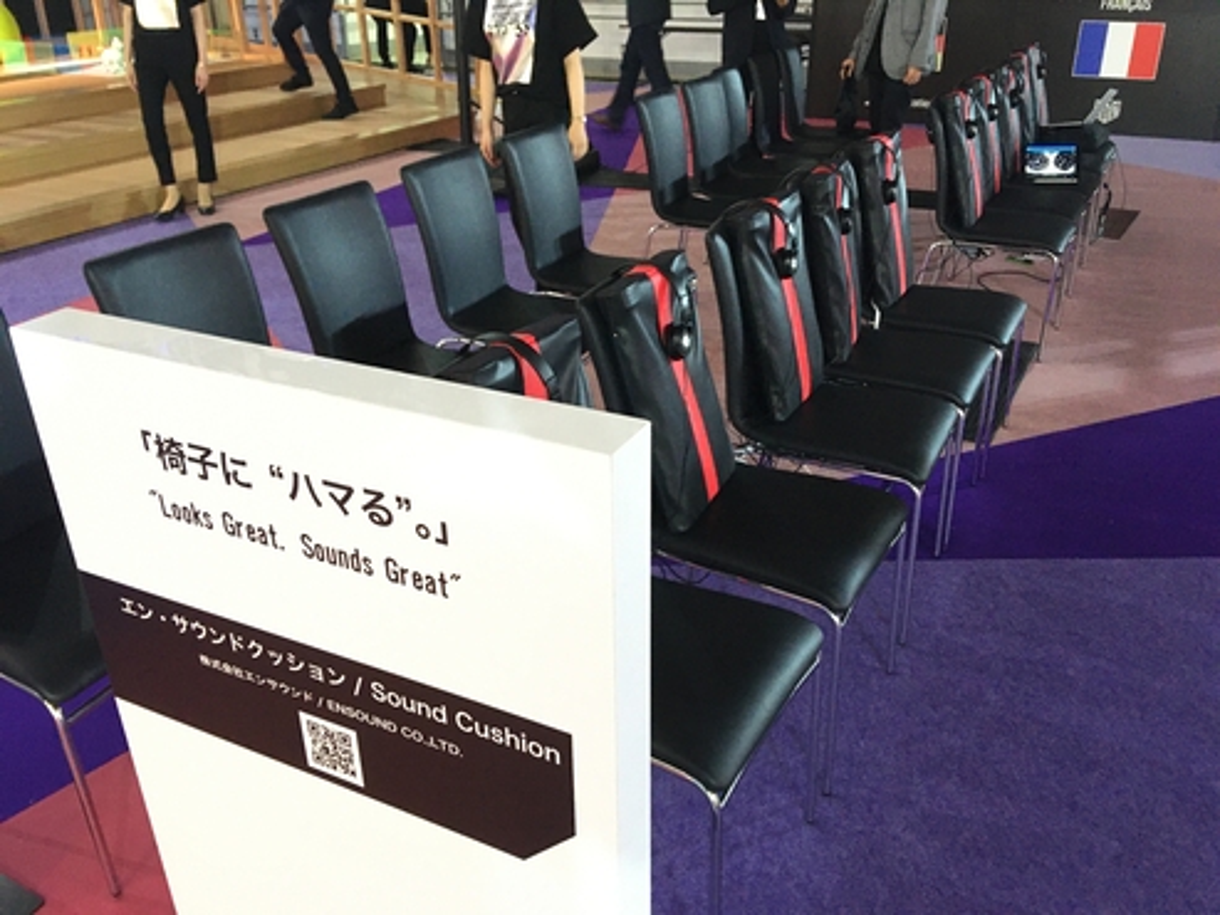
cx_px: 610
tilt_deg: -26.4
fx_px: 1022
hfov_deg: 61.6
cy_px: 458
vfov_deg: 48.2
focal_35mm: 29
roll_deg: +0.5
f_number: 2.2
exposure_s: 1/20
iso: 200
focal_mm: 4.15
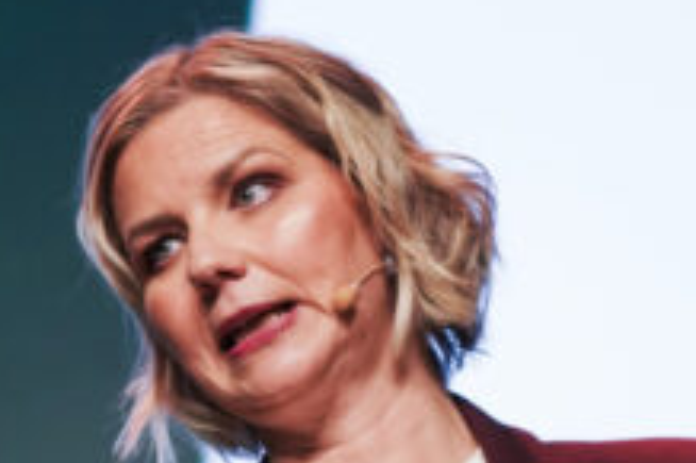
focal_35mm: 482
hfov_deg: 4.3
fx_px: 9311
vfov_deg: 2.8
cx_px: 271
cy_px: 543
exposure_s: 1/160
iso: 1000
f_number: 4
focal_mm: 146
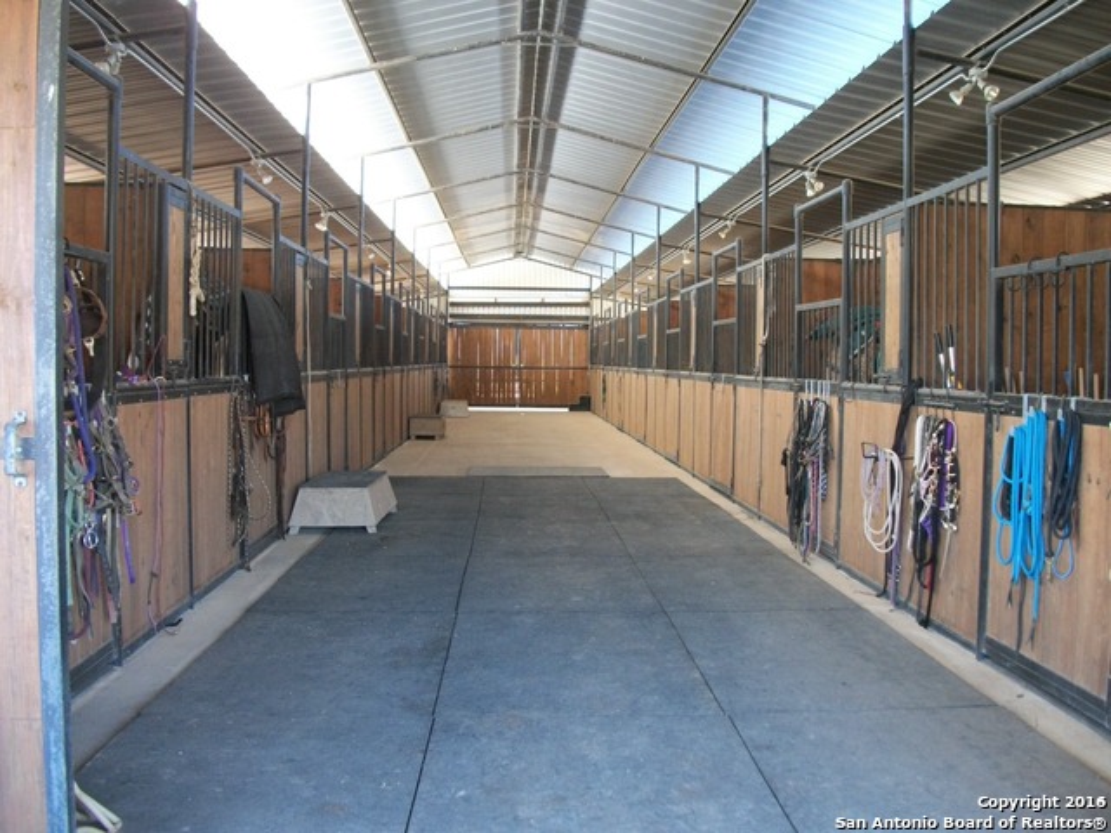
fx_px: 1027
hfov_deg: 56.8
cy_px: 416
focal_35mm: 32
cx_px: 556
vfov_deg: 44.2
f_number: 2.9
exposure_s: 1/30
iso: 133
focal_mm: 5.7
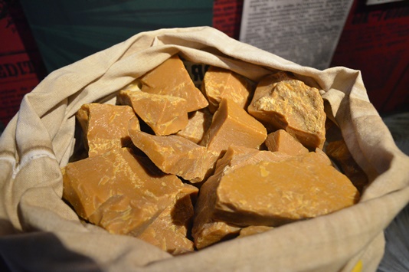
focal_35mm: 32
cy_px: 136
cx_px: 204
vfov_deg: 41.6
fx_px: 358
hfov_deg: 59.5
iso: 3200
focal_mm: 21
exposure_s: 1/50
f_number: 3.8
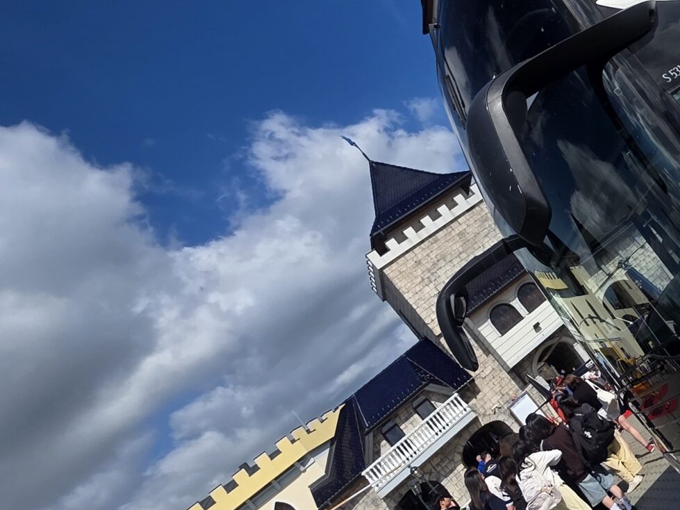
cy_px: 178
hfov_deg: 45.4
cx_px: 683
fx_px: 668
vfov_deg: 41.3
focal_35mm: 34
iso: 40
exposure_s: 1/3873
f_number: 1.9
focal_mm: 2.2
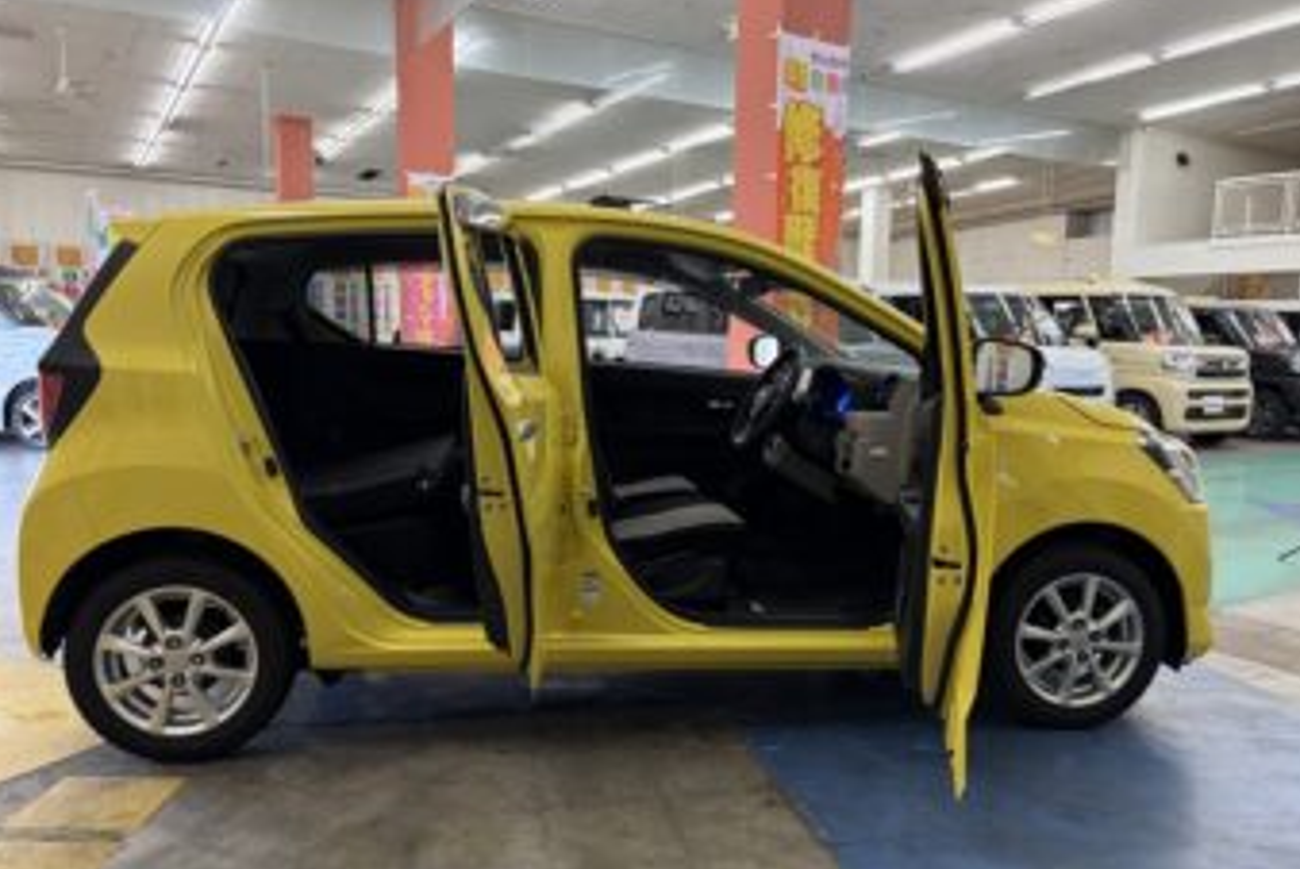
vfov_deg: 46.5
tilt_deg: -5.8
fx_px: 1012
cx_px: 650
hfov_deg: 65.4
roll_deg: -0.4
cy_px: 456
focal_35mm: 28
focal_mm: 5.96
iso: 100
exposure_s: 1/50
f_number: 1.6
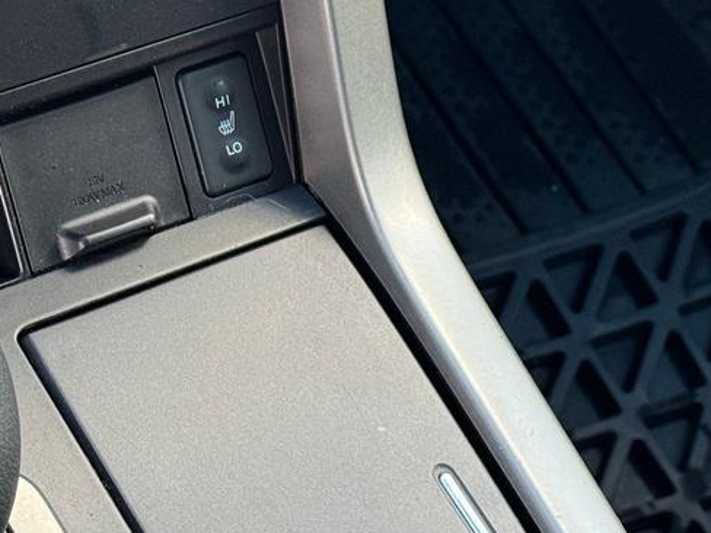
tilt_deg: -52.2
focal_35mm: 126
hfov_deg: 15.6
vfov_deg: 11.8
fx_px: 2588
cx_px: 182
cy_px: 335
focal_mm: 6.76
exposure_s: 1/78
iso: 100
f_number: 1.78
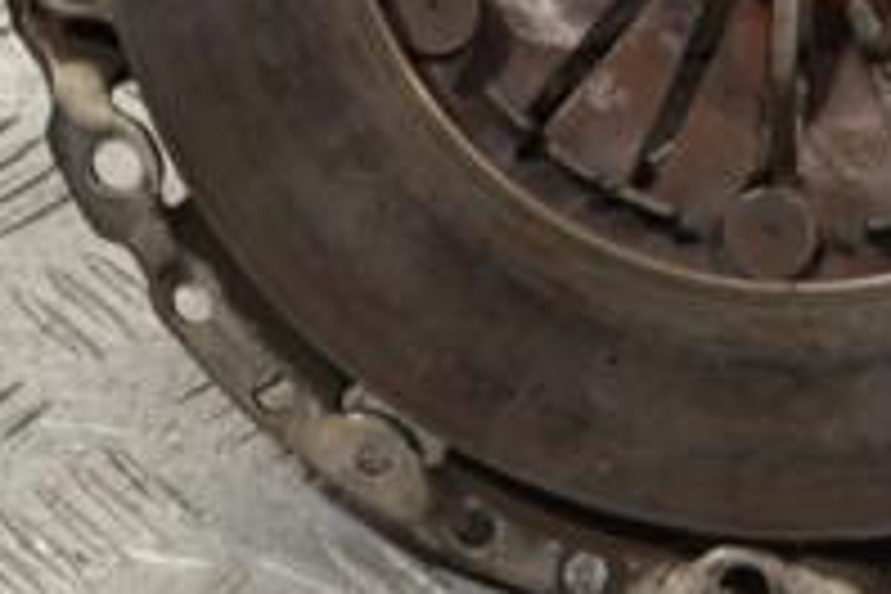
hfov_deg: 10.0
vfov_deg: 6.7
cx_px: 814
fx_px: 5061
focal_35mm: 205
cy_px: -194
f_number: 5.3
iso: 400
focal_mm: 45
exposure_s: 1/60
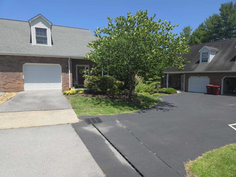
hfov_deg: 73.9
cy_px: 88
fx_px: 157
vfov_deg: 58.9
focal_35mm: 23
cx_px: 118
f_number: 1.8
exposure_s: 1/1387
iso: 25
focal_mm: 5.4
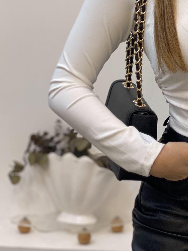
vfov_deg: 16.3
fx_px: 862
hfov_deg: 12.2
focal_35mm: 119
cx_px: 207
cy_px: 9
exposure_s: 1/100
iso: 80
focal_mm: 6
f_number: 2
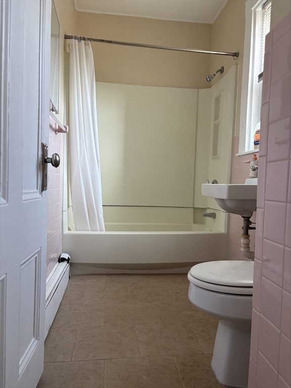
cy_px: 194
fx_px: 291
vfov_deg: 67.3
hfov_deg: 53.1
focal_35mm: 26
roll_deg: -0.6
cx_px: 146
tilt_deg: -1.5
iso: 125
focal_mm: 5.96
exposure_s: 1/85
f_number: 1.6
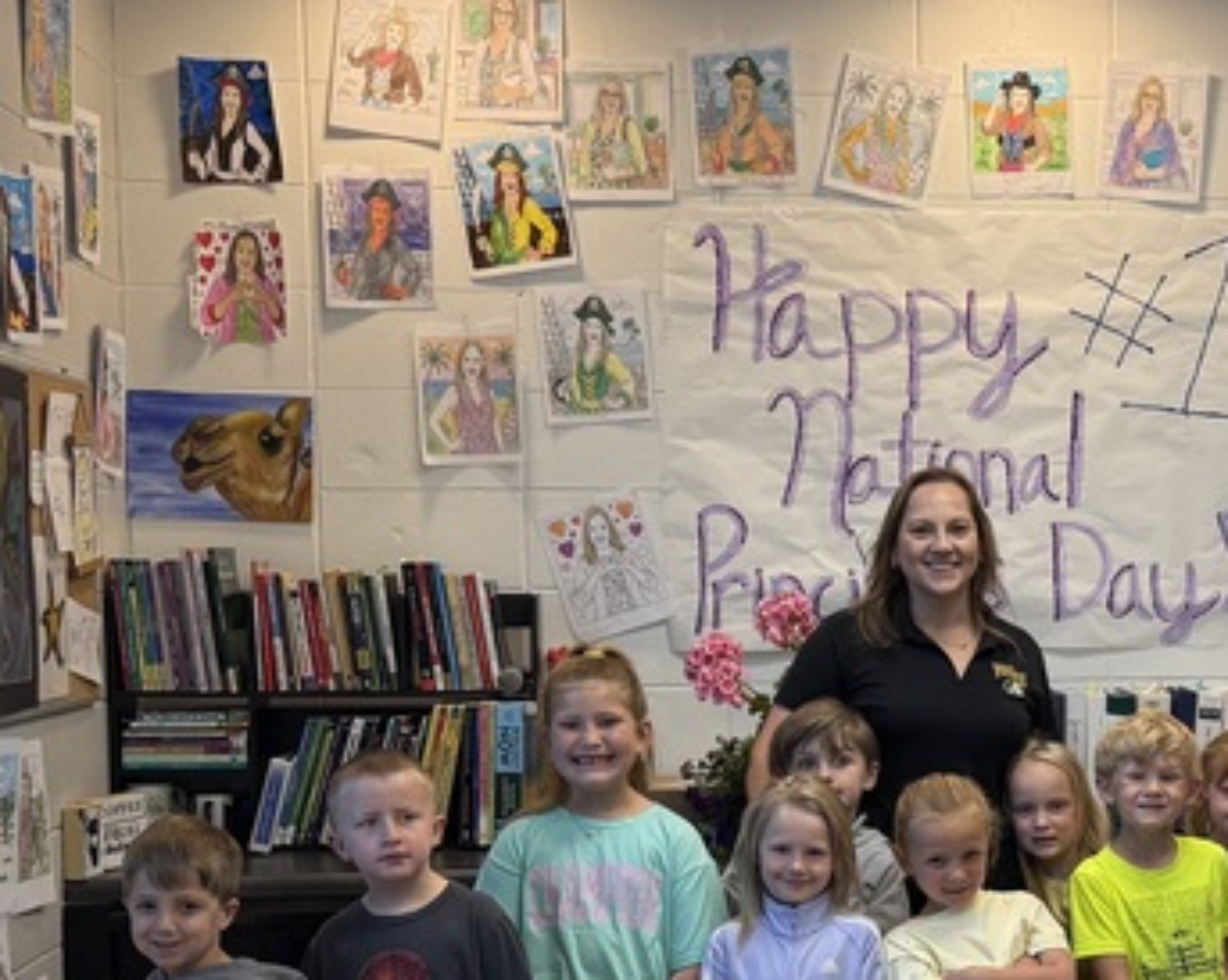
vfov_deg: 21.6
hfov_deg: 26.7
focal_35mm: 70
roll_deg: +0.1
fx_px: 2543
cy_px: 744
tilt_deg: -4.1
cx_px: 974
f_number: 1.78
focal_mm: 6.76
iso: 160
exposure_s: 1/187
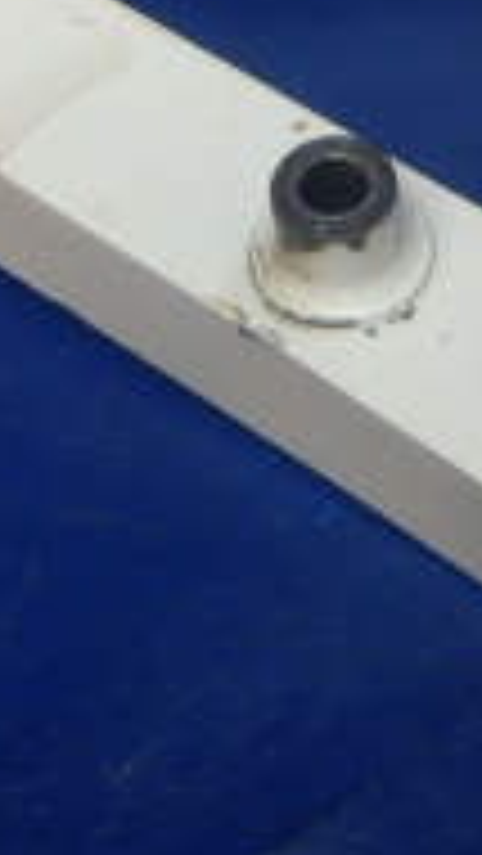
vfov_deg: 20.5
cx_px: 455
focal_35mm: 103
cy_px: 144
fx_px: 2338
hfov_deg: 11.7
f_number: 3.9
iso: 250
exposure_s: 1/30
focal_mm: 5
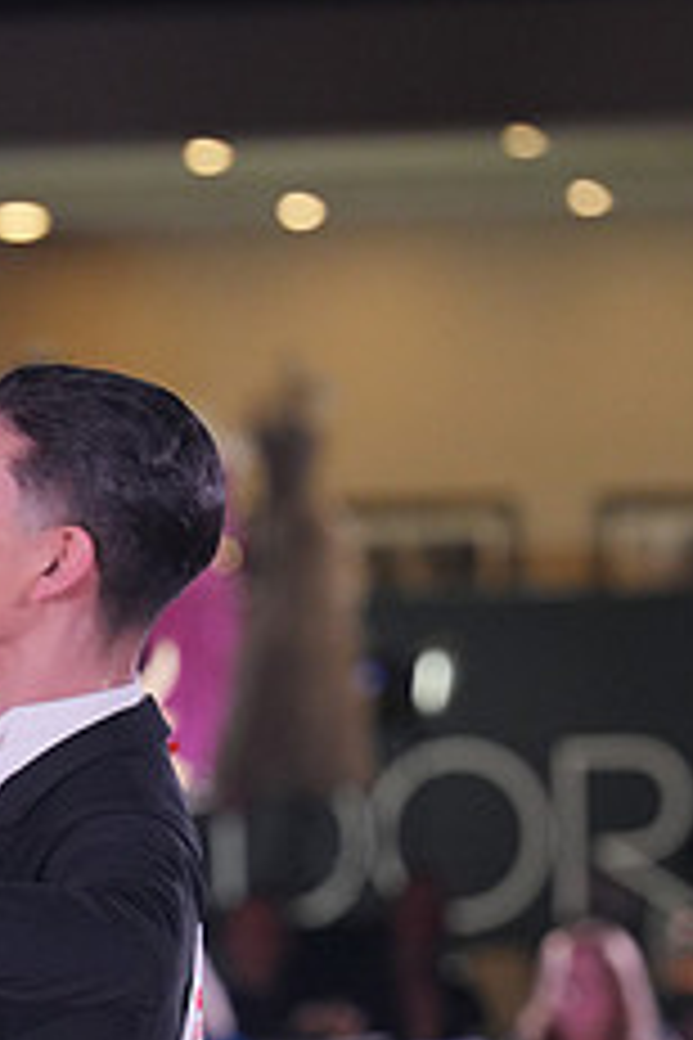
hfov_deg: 3.6
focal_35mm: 377
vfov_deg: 5.4
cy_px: 1292
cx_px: -137
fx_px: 10885
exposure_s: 1/400
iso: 1600
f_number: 4
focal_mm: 150
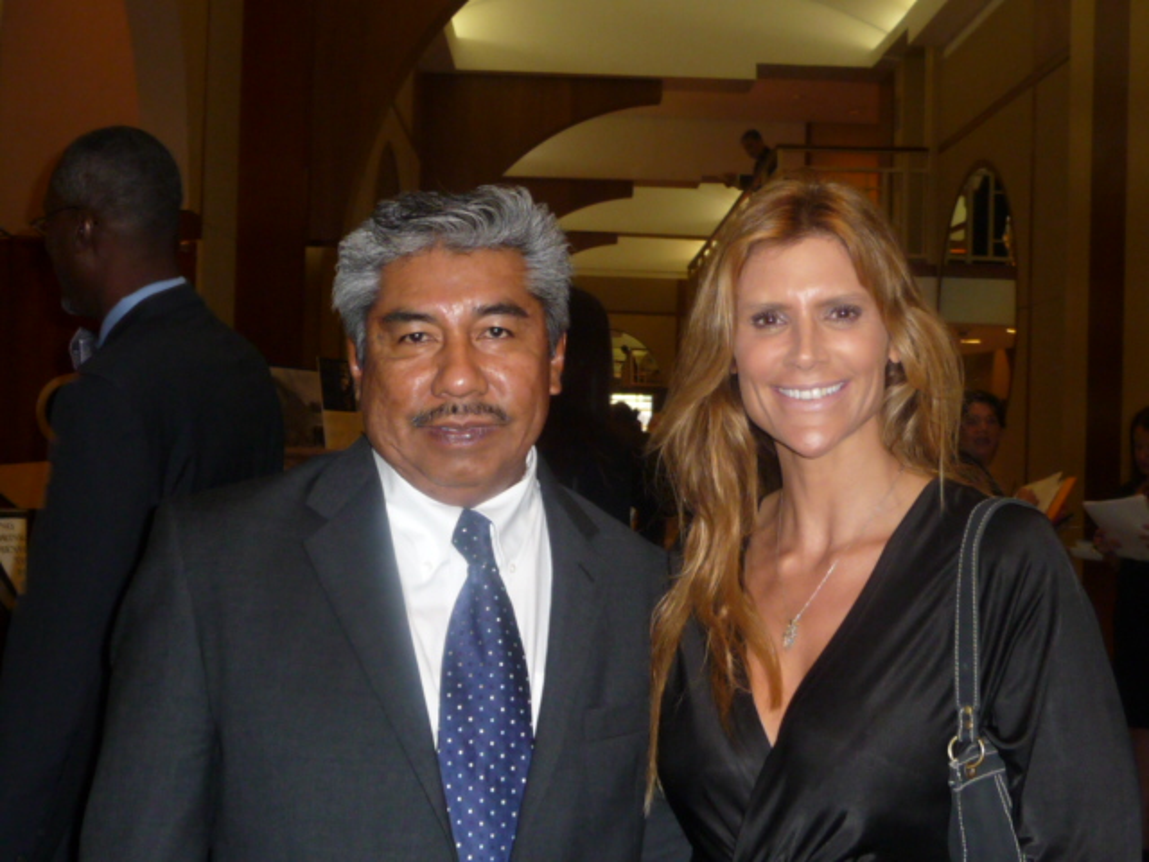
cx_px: 574
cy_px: 431
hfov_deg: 40.4
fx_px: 1560
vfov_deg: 30.9
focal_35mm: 47
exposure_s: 1/30
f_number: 3.3
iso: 160
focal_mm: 4.7
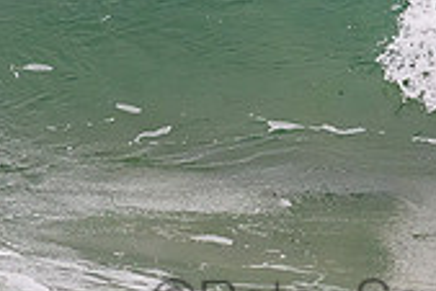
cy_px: -305
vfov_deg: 0.6
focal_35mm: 2284
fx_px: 27685
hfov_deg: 0.9
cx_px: 428
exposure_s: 1/2000
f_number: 11
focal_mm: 490
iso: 1100
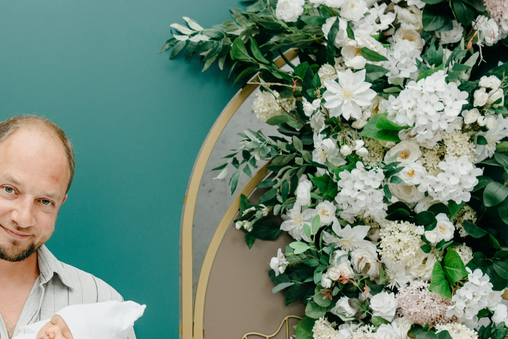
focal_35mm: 81
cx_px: 23
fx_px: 1143
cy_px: 253
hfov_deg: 24.1
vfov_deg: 16.8
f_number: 4
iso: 400
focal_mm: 34
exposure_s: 1/160
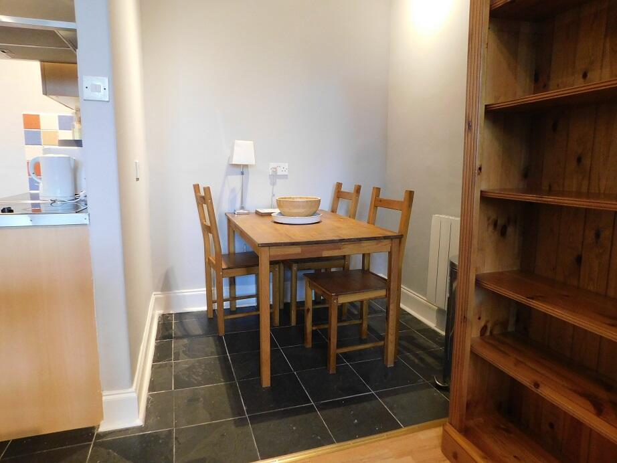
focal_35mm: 23
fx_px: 410
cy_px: 232
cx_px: 308
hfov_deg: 73.9
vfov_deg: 58.9
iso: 400
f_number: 3
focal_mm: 4
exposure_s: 1/15
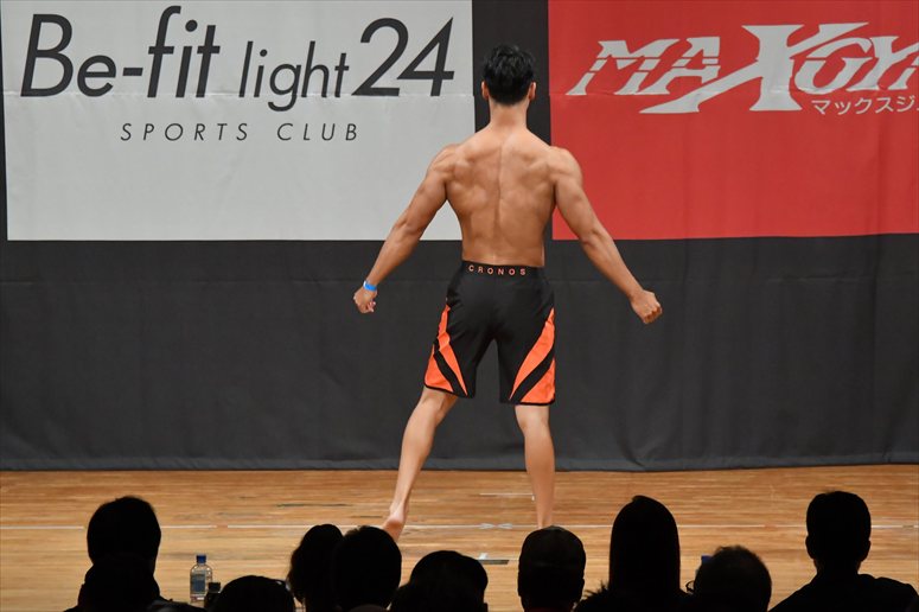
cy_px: 306
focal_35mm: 255
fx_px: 6506
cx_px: 460
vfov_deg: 5.4
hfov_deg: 8.1
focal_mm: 170
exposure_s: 1/400
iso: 6400
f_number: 5.6
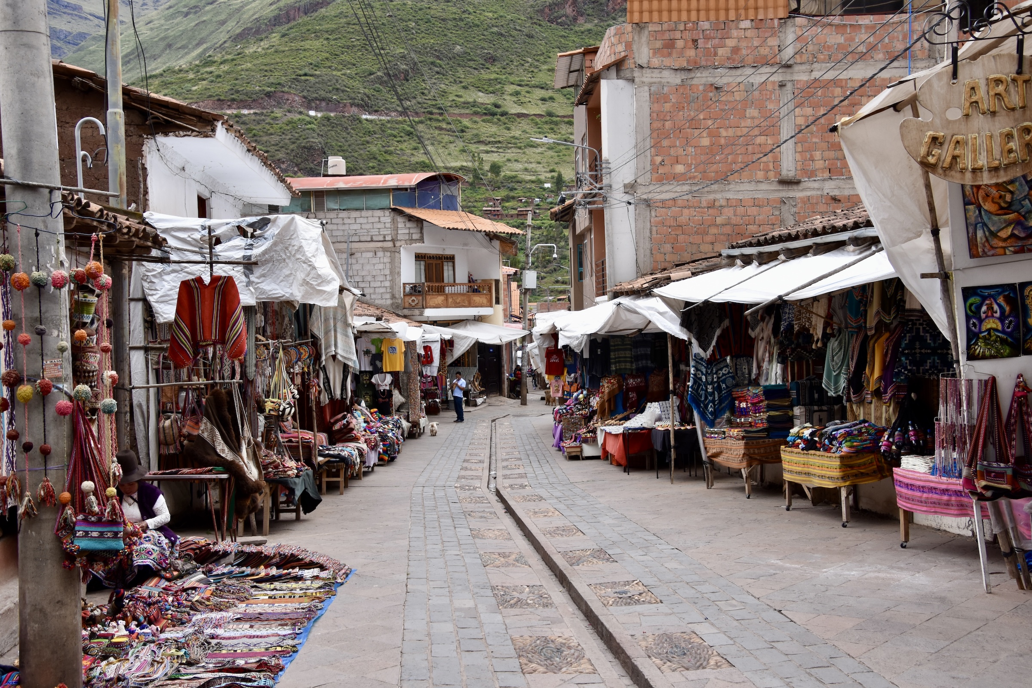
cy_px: 344
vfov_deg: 34.2
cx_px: 516
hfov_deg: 49.6
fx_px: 1118
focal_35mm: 39
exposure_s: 1/500
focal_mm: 26
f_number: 8
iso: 400
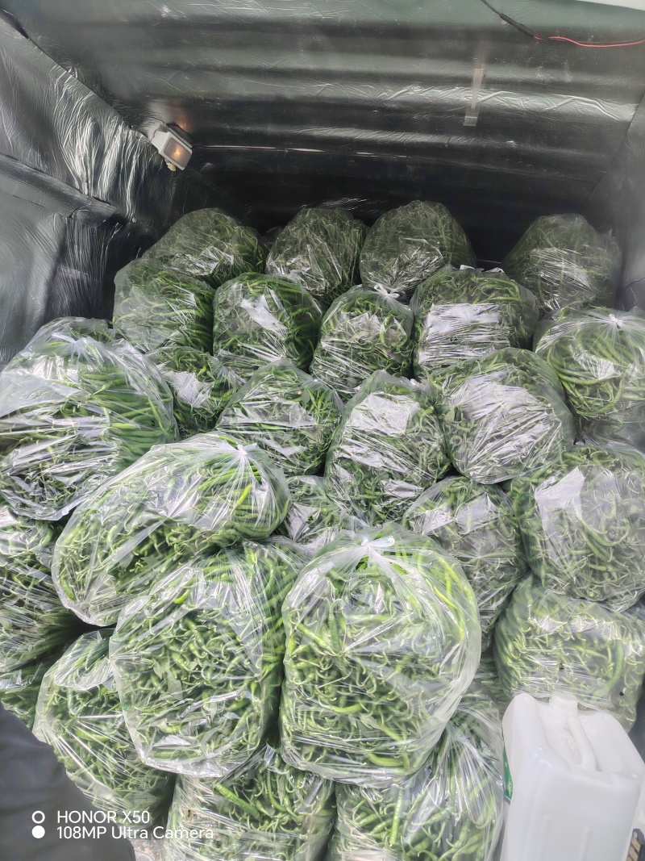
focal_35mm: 24
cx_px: 322
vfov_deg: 71.6
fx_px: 596
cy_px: 430
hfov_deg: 56.8
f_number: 1.75
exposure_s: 1/470
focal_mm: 5.25
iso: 100
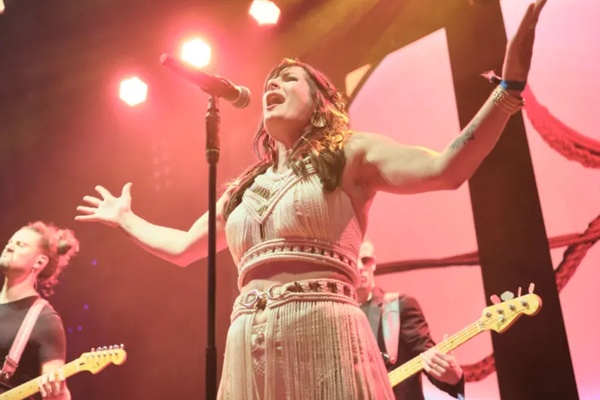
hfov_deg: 43.5
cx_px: 255
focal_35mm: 45
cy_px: 178
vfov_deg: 29.9
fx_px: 750
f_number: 1.4
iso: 1000
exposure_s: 1/250
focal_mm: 23
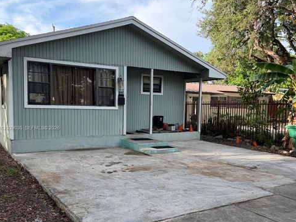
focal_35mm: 33
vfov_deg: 42.8
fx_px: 282
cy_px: 128
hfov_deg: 55.3
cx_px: 150
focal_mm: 6.76
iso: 100
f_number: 1.78
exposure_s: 1/920
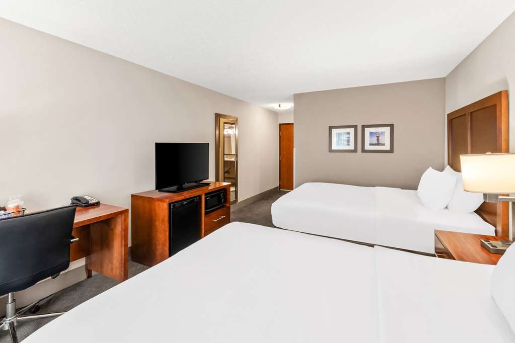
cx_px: 258
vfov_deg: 77.3
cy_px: 172
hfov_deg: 100.4
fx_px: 215
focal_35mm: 15
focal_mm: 10
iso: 400
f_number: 8
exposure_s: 1/4
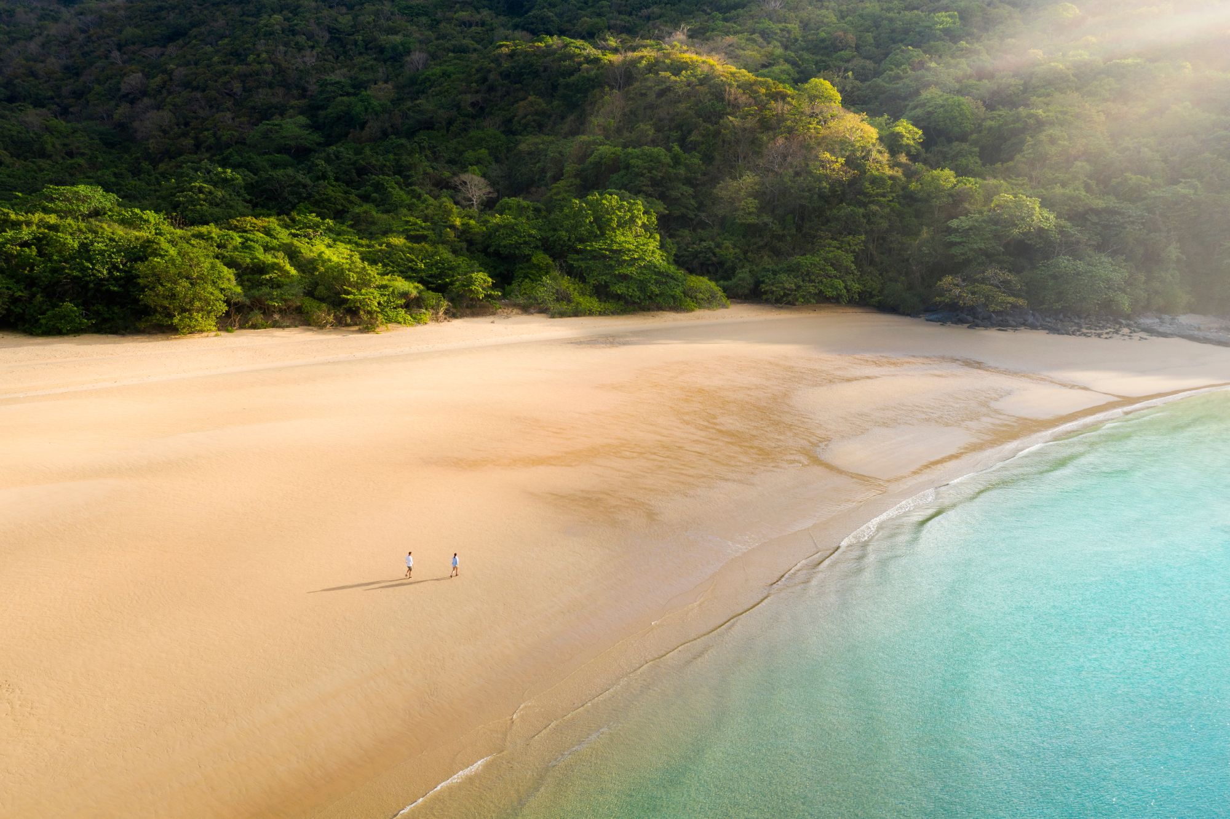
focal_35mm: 28
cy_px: 410
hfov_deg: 65.5
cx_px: 615
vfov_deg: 46.4
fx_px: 956
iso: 100
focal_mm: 10.26
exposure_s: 1/200
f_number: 5
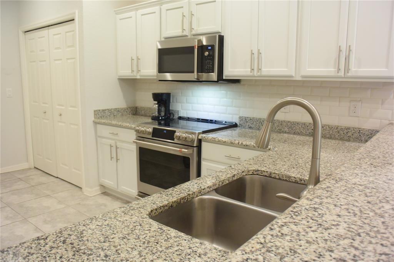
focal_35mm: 27
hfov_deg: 67.4
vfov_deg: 47.9
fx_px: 295
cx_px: 197
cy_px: 131
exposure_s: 1/60
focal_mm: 10
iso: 1100
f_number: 3.5
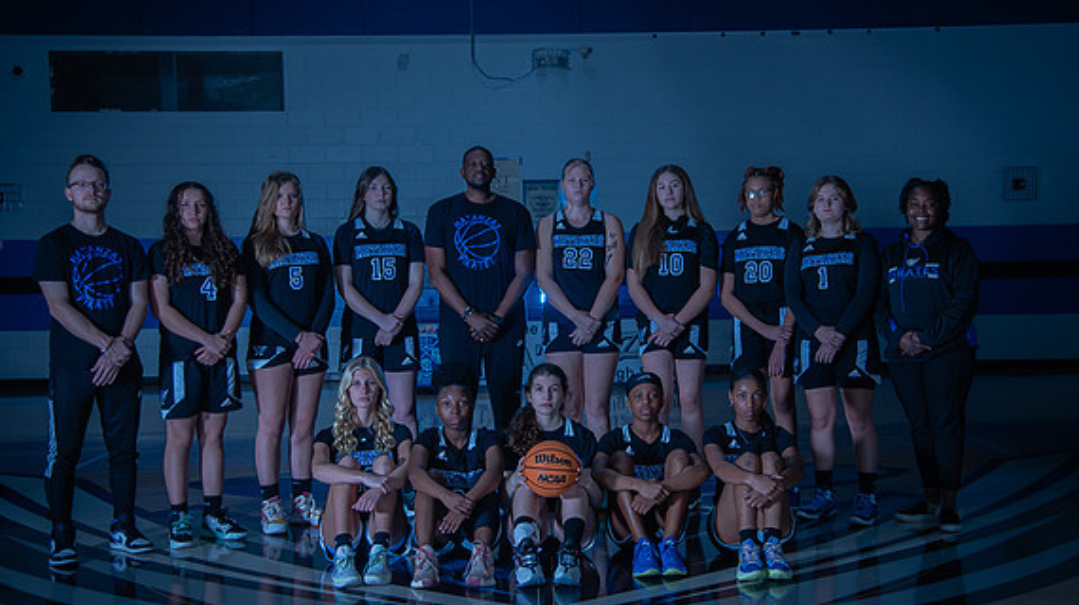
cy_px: 306
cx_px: 572
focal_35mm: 53
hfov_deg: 39.2
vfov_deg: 22.6
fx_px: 1516
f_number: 4
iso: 640
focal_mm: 44
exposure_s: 1/200
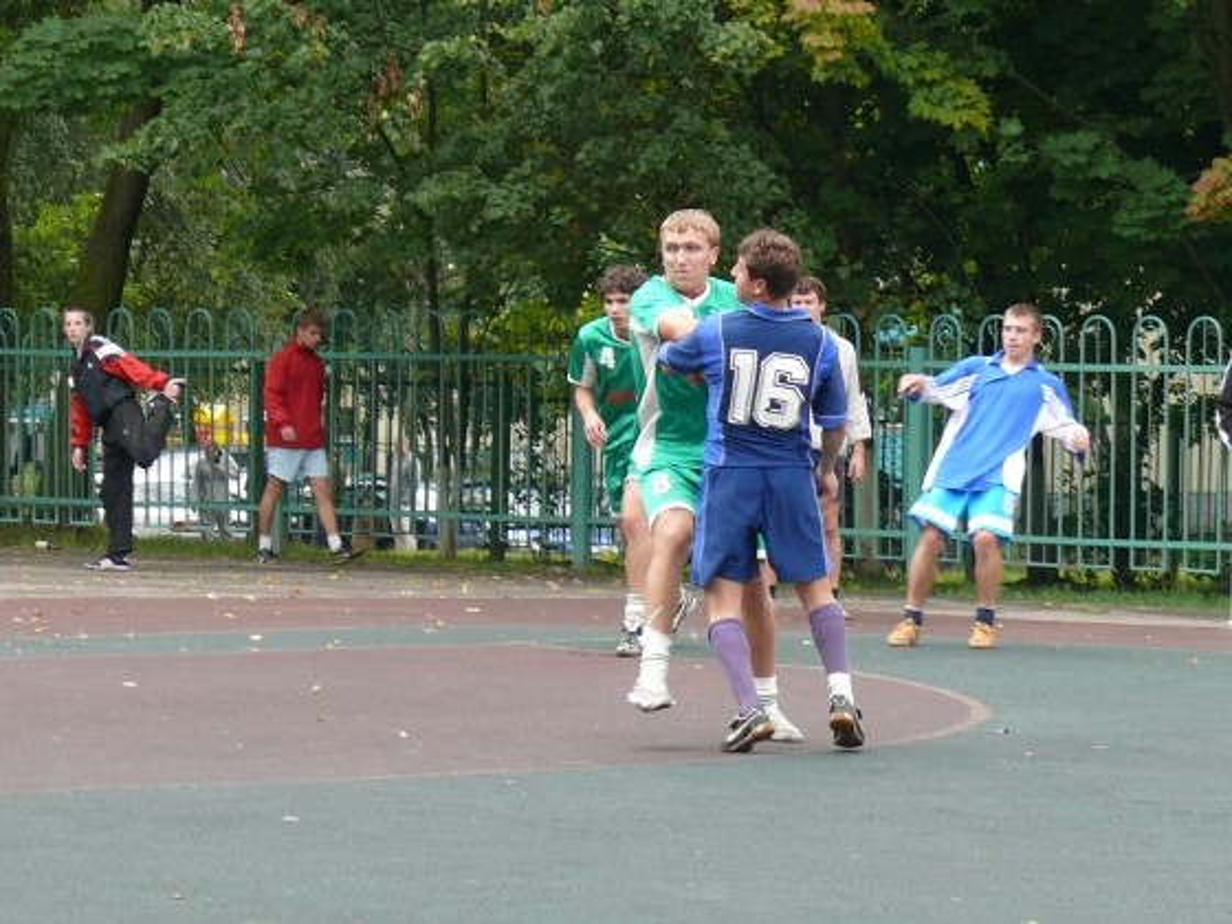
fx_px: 6086
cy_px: 462
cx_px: 616
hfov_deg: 11.6
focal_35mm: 171
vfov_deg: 8.7
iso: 100
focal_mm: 20.3
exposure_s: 1/160
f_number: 4
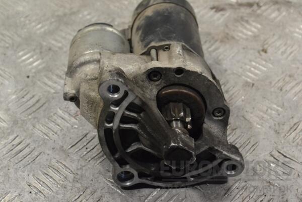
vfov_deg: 18.9
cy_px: 101
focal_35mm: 72
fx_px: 604
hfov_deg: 28.1
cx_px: 151
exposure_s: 1/250
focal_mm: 48
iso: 3200
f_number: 9
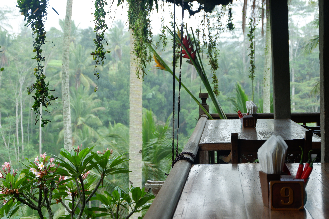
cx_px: 164
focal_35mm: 69
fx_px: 631
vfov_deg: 19.7
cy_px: 110
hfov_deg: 29.2
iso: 400
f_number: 5.6
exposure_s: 1/160
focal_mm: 46.7
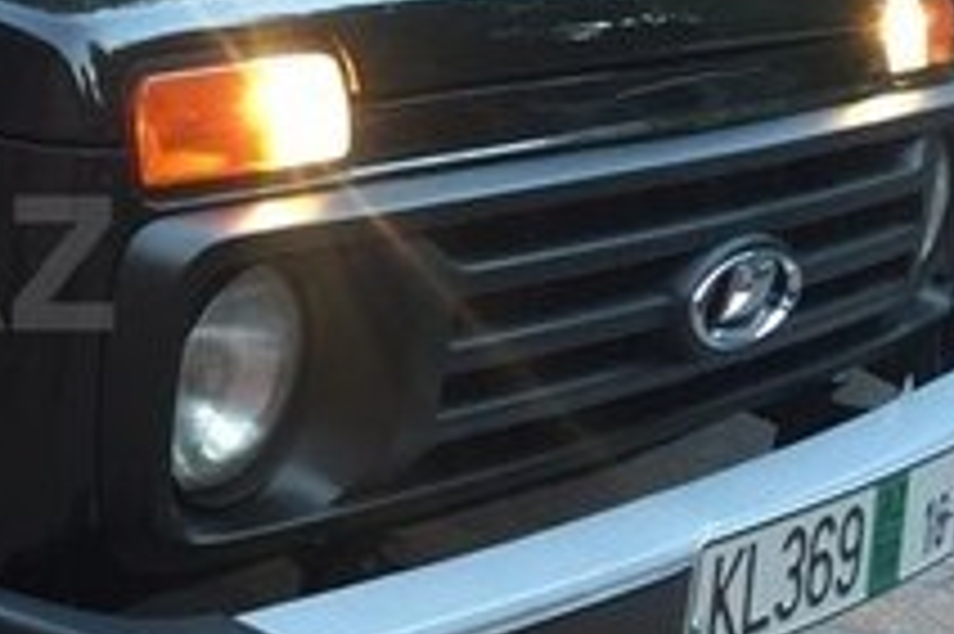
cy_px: 263
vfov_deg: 14.5
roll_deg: -1.5
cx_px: -346
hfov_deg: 19.7
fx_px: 2489
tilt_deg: -10.6
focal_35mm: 94
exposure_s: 1/33
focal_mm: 4.15
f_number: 2.2
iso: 80
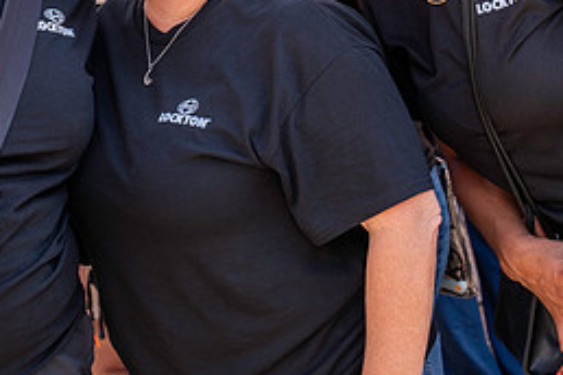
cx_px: 233
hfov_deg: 22.6
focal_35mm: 90
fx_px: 1407
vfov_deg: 14.9
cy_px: -8
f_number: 4.5
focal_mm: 40
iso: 100
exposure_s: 1/100
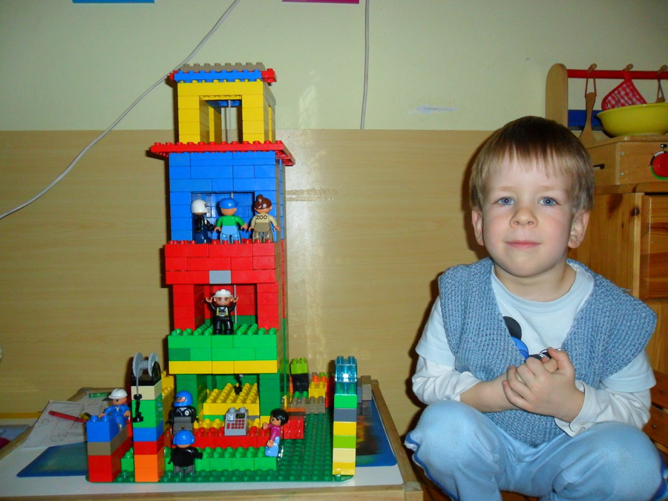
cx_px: 334
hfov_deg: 65.3
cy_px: 250
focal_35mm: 27
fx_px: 521
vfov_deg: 51.4
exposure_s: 1/45
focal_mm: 4.9
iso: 200
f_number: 3.5
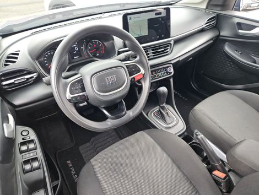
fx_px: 172
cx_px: 130
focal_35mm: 23
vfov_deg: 59.0
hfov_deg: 73.8
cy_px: 98
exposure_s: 1/180
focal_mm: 5.4
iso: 200
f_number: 1.8
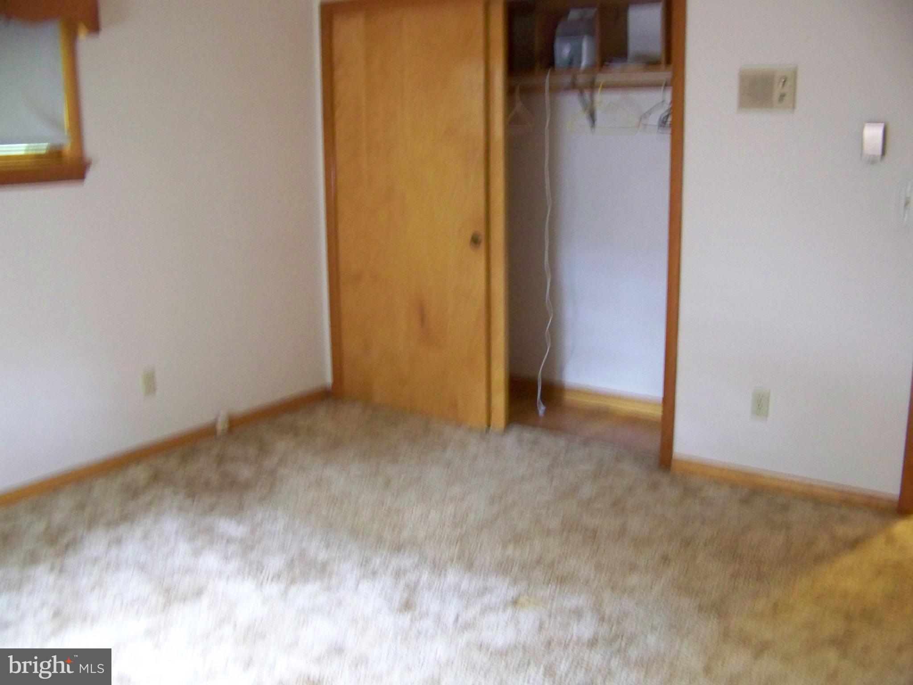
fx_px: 950
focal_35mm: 36
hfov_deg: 51.4
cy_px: 342
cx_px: 456
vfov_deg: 39.7
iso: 400
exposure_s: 1/5
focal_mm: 5.85
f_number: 2.8
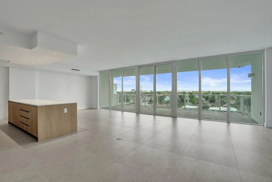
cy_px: 91
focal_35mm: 16
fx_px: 121
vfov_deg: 73.8
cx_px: 136
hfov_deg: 96.7
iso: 1600
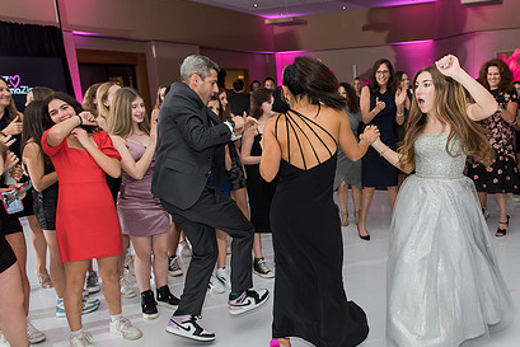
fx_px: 491
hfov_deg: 54.5
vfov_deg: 38.9
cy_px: 189
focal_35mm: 34
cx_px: 352
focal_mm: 24
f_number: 4
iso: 1250
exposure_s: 1/100
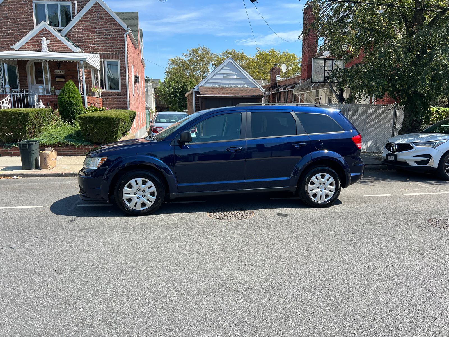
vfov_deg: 53.1
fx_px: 337
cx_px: 224
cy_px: 168
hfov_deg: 67.3
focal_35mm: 26
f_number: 1.5
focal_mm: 5.7
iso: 50
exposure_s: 1/2123
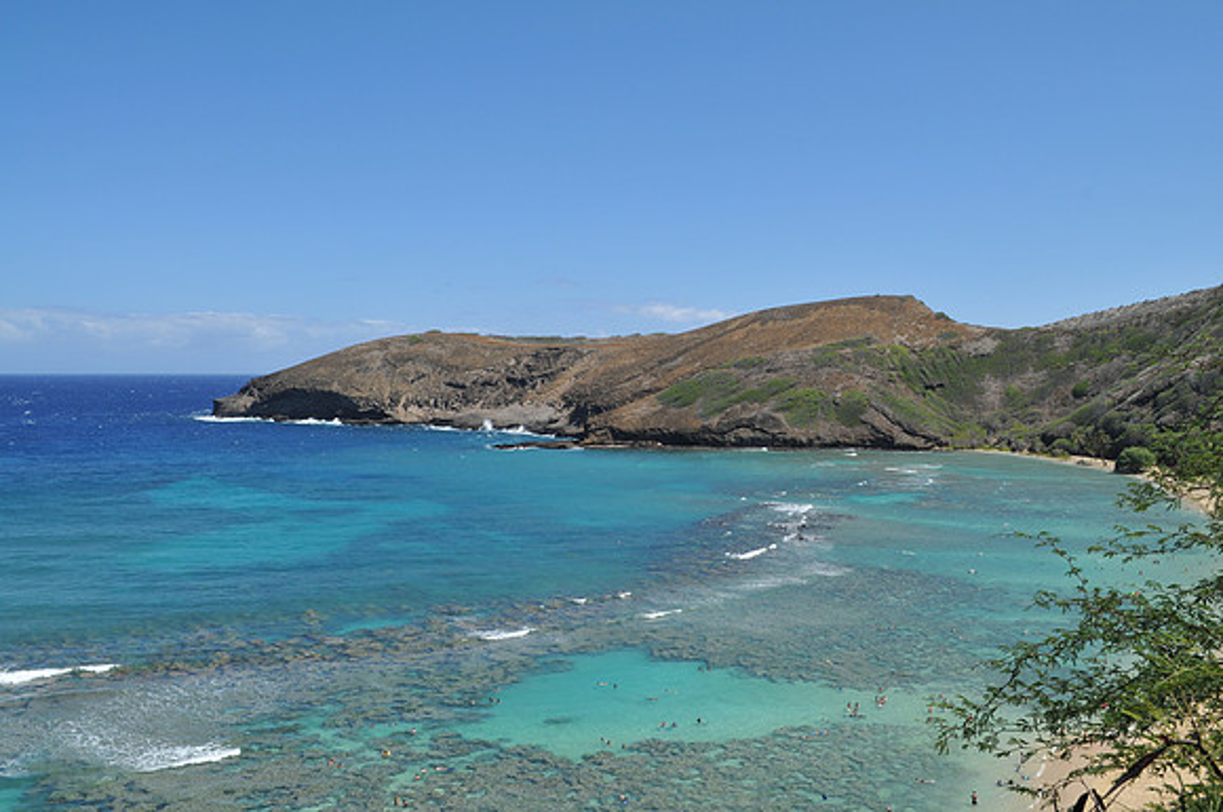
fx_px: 1120
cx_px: 612
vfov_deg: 39.9
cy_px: 406
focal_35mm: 33
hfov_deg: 57.3
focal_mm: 22
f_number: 10
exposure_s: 1/400
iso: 200
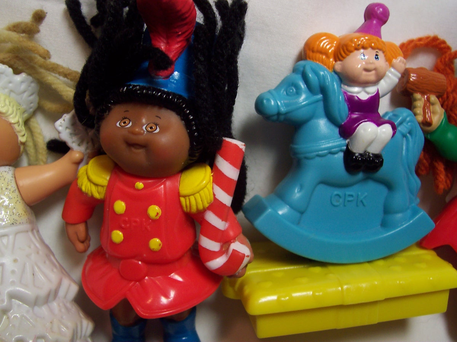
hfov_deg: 50.1
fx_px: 488
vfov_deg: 38.7
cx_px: 228
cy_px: 171
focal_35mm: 37
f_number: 2.8
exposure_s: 1/45
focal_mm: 5.6
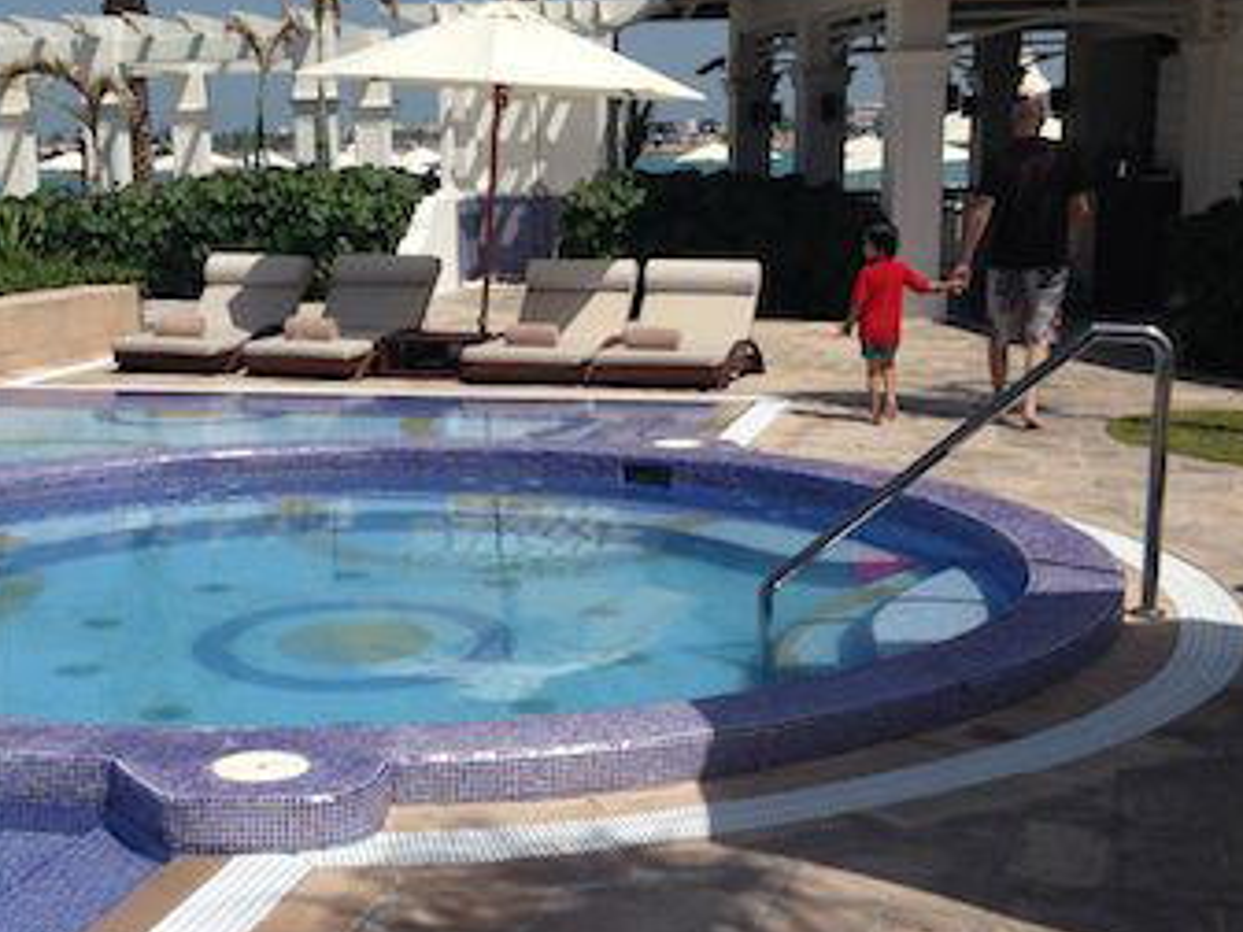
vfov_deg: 25.6
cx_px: 407
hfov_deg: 33.5
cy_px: 571
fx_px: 2047
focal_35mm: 57
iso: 50
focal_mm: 4.12
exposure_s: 1/3390
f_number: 2.4
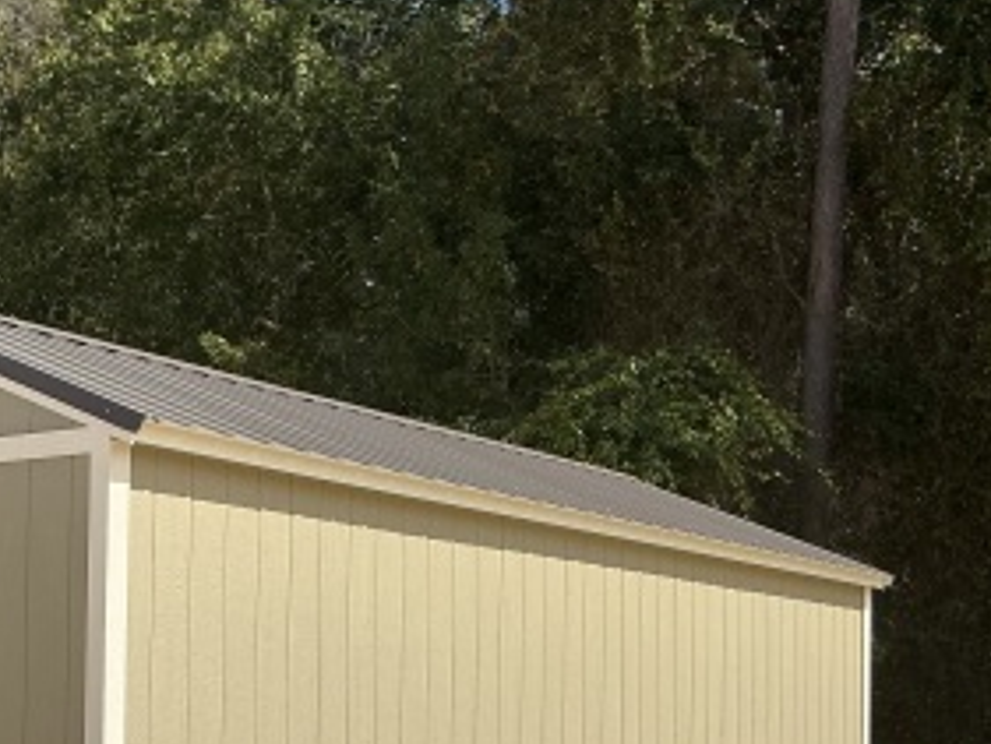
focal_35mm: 66
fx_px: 1890
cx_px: 183
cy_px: 681
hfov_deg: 28.7
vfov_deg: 21.7
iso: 25
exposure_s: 1/2227
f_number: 1.8
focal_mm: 3
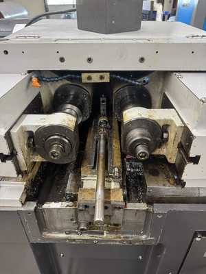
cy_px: 137
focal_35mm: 24
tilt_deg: -35.5
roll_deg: +2.4
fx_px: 190
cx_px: 103
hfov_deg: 56.8
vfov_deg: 71.6
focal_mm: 6.76
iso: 320
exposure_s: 1/60
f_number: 1.78
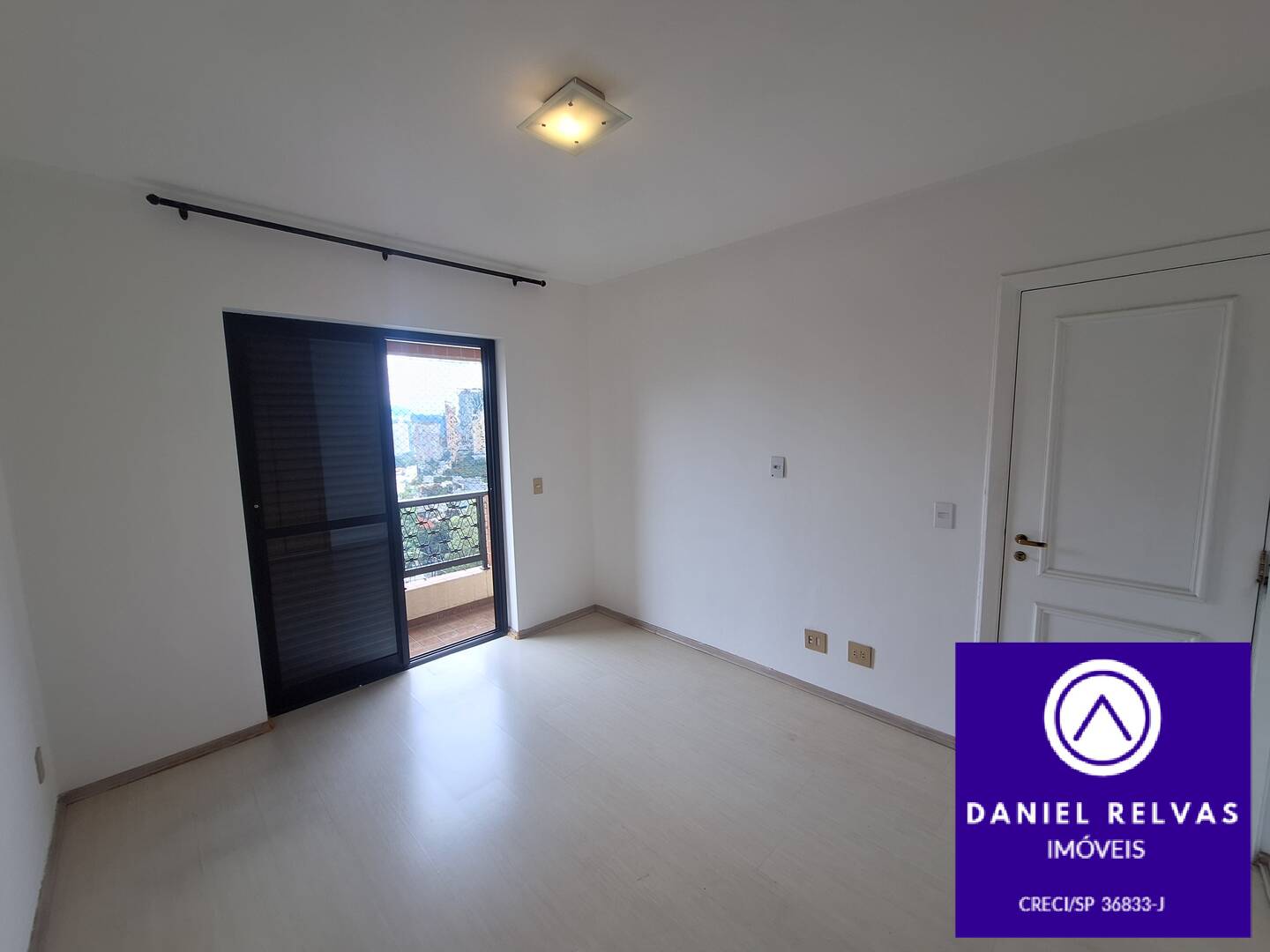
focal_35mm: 13
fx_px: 477
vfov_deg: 89.9
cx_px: 635
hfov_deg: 106.2
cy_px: 476
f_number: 2.2
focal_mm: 1.74
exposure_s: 1/60
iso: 50
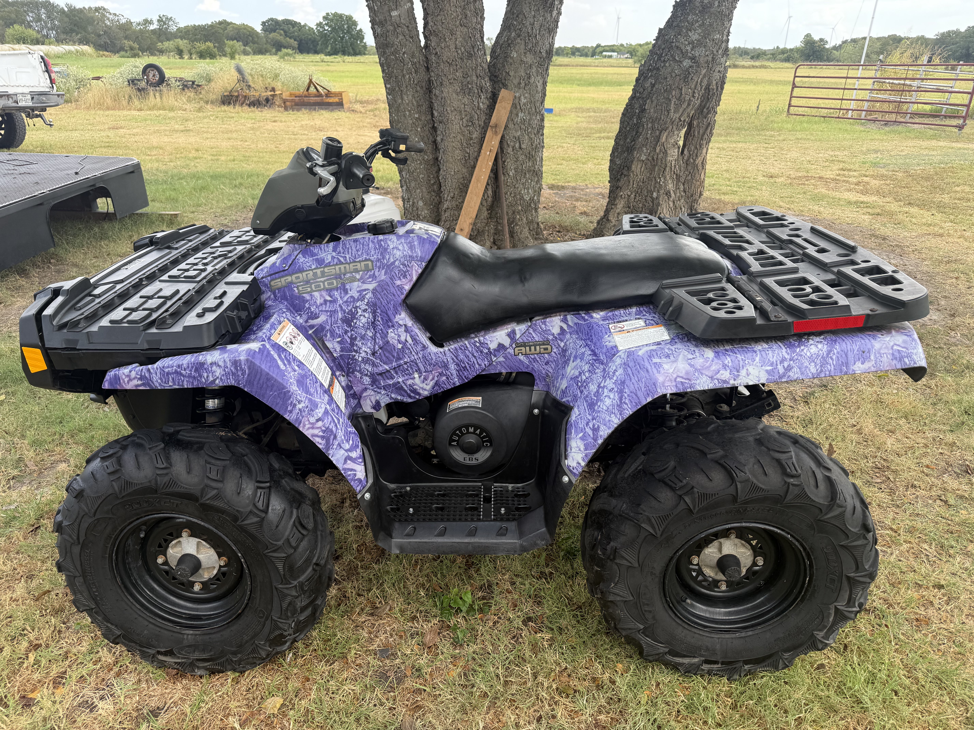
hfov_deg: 71.6
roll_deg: -1.8
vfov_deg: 56.8
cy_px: 365
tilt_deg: -22.8
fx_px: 675
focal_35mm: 24
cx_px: 487
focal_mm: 6.76
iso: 80
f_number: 1.78
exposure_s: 1/589
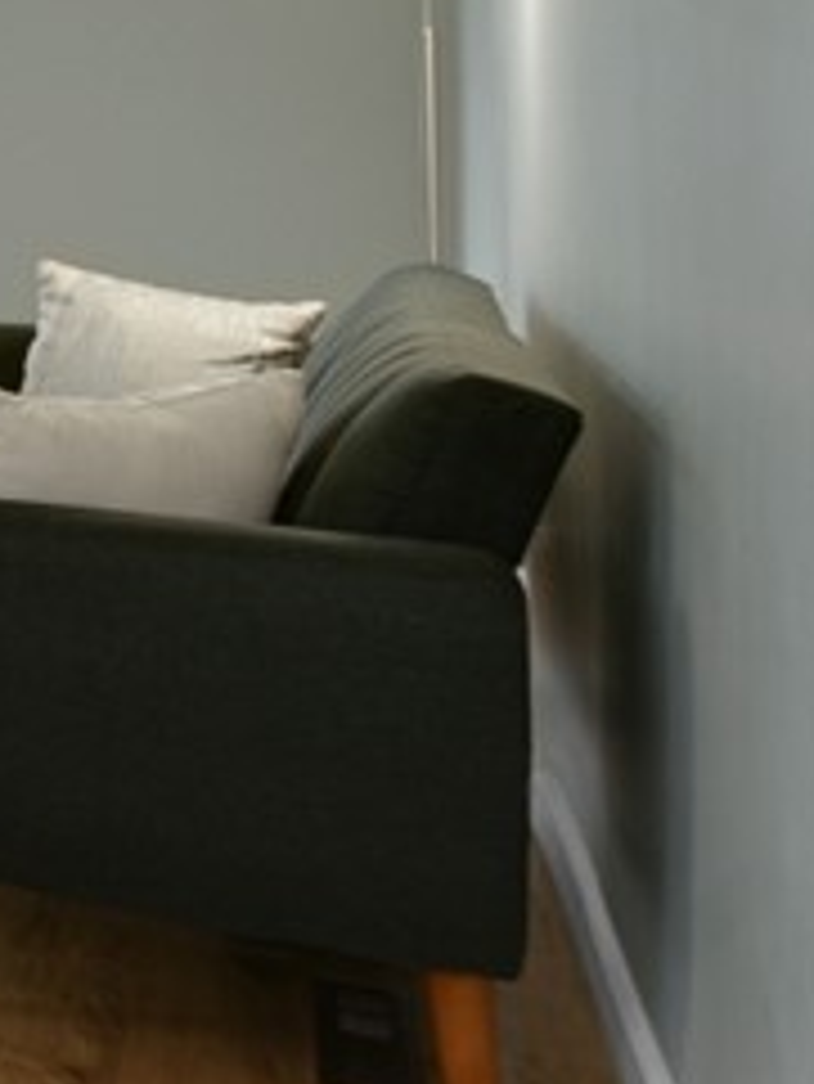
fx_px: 2036
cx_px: -1610
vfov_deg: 28.0
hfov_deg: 11.6
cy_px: -4
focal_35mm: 65
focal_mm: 10
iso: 250
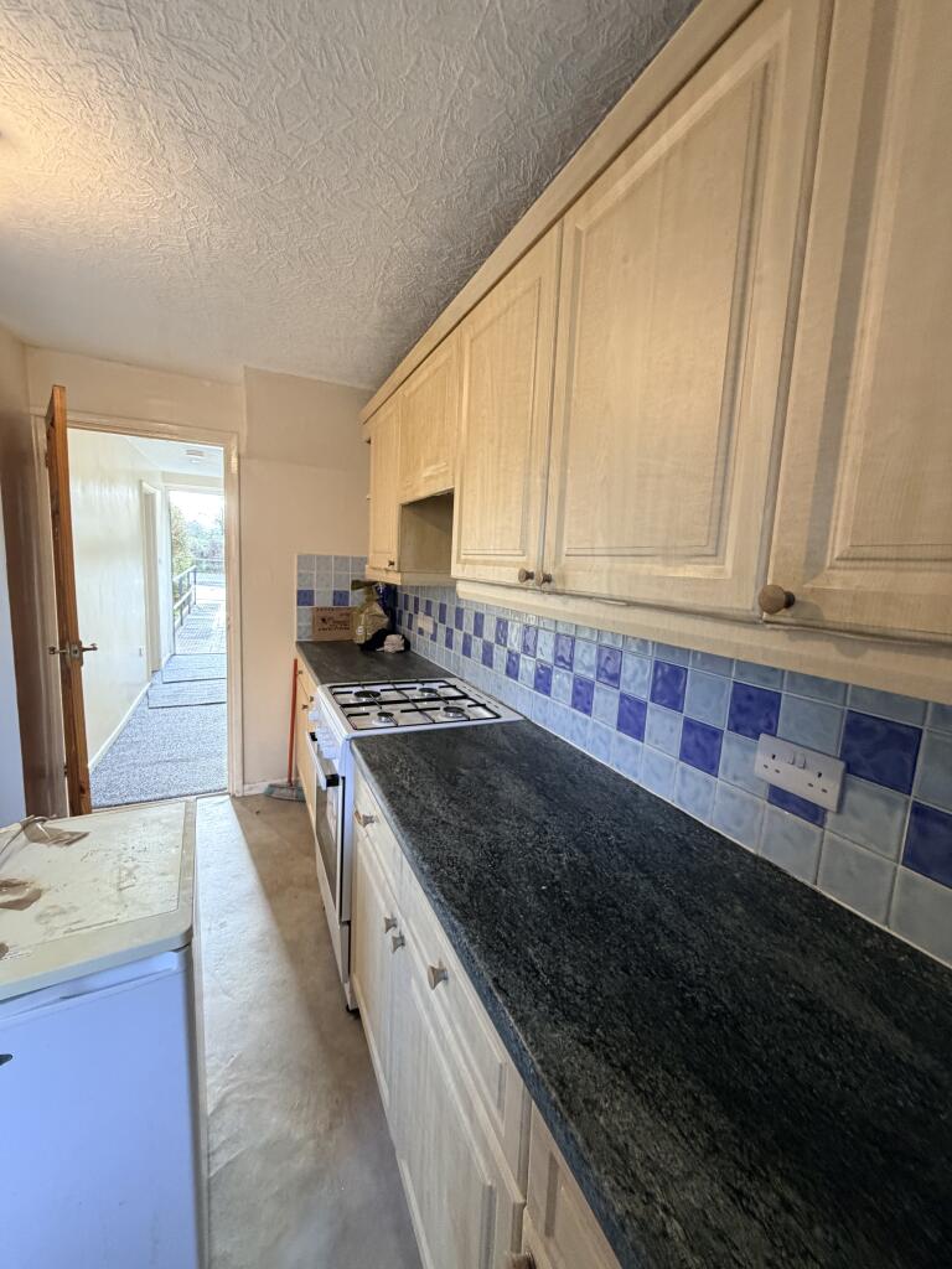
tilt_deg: -7.3
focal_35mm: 14
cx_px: 476
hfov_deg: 85.7
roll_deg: -2.5
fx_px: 513
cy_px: 634
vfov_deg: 102.1
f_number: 2.2
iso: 320
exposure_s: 1/72
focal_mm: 2.22
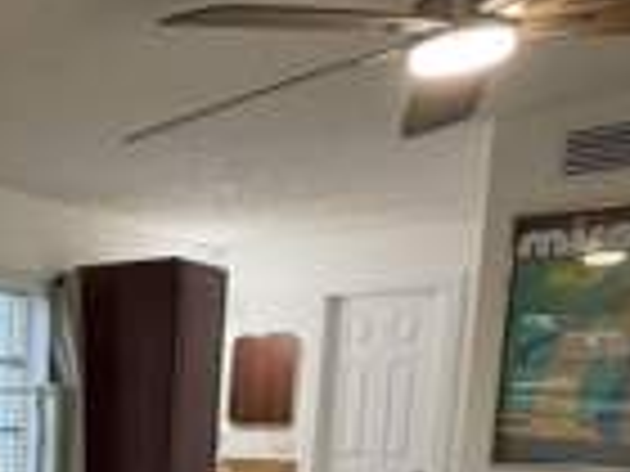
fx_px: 874
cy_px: 497
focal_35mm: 48
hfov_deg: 30.9
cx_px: -189
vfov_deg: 28.0
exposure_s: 1/120
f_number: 2.2
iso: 200
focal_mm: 2.22
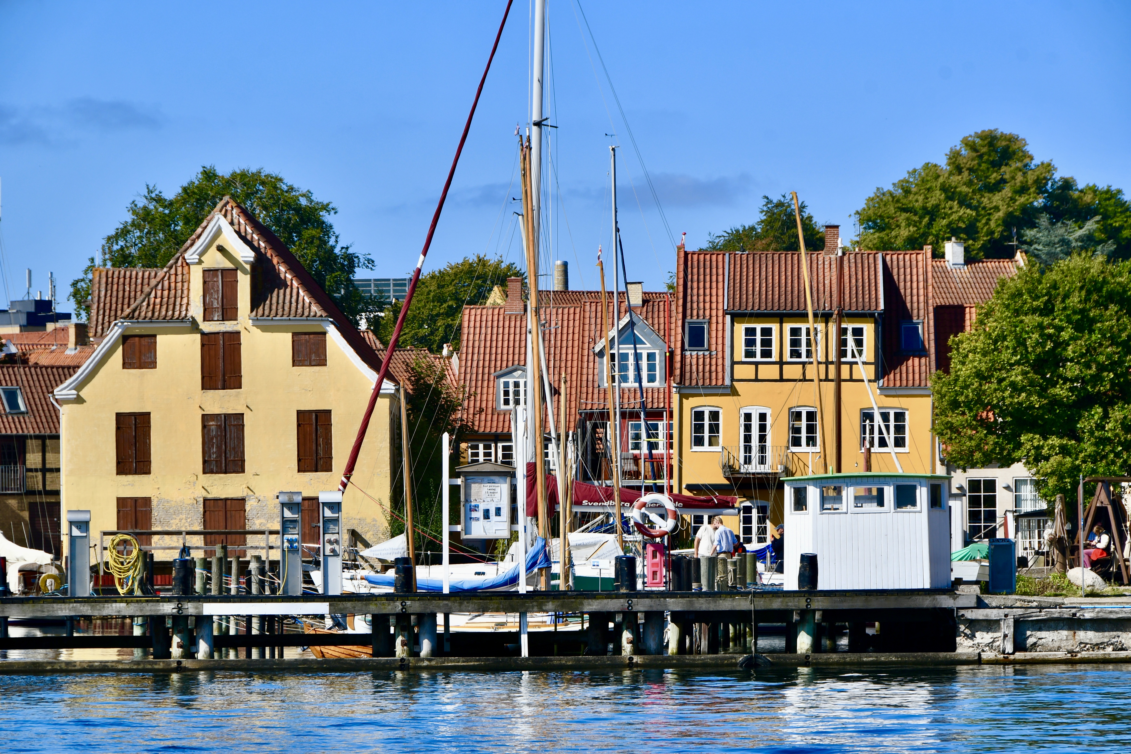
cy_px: 377
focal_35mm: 168
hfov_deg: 12.2
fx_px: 5278
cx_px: 566
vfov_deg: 8.2
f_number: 13
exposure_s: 1/320
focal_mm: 112
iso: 125
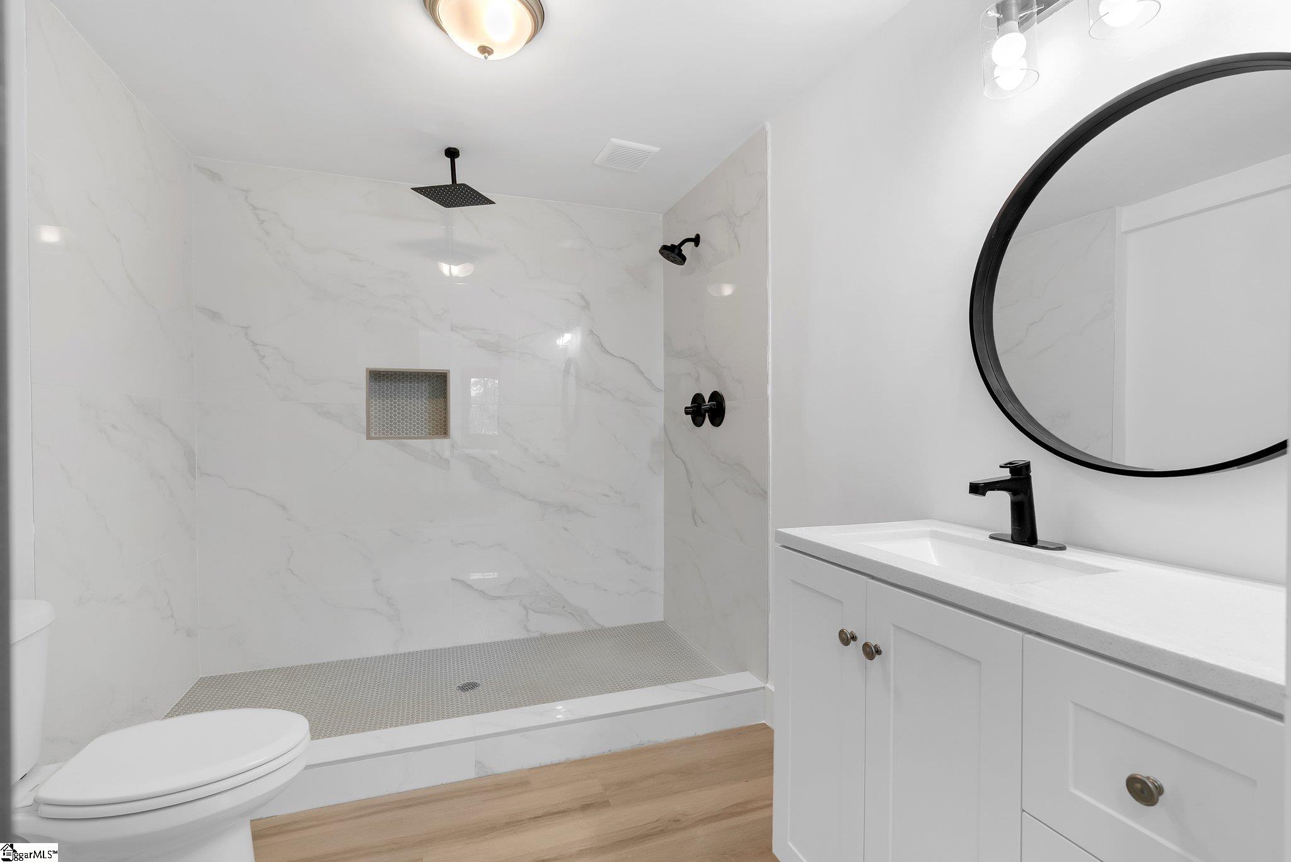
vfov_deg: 73.8
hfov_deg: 96.7
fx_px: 574
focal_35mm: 16
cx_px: 646
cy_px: 431
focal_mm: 16
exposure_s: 1/15
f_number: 8
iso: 100
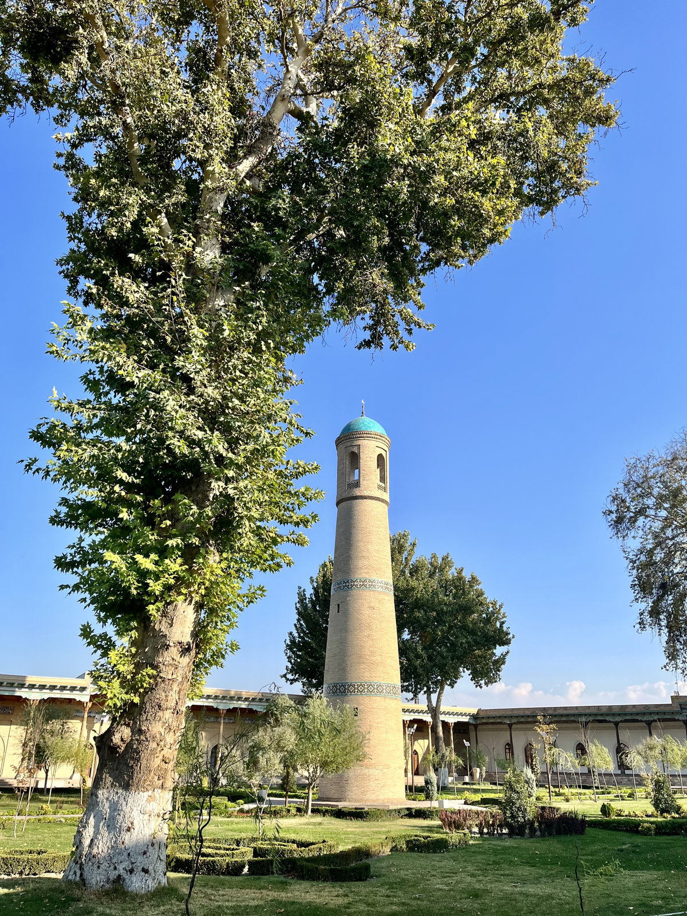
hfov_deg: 53.1
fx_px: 688
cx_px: 344
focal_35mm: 26
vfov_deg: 67.3
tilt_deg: +23.2
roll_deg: -0.9
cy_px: 458
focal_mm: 5.1
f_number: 1.6
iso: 50
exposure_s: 1/2222
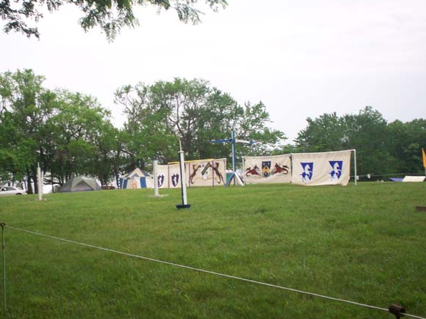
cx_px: 152
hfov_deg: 37.9
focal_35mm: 50
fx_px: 615
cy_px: 153
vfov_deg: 29.1
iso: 100
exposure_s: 1/229
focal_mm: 6
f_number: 4.5
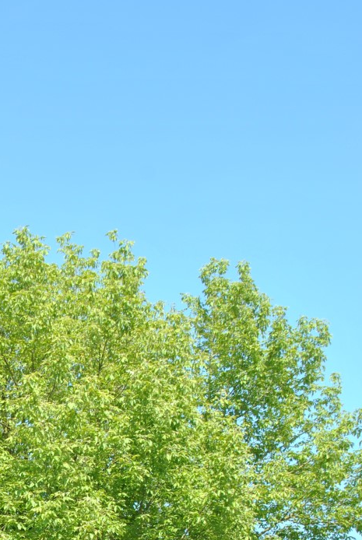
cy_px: 572
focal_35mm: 87
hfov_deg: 15.4
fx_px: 1310
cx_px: -6
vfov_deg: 22.2
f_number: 8
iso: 100
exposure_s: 1/100
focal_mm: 25
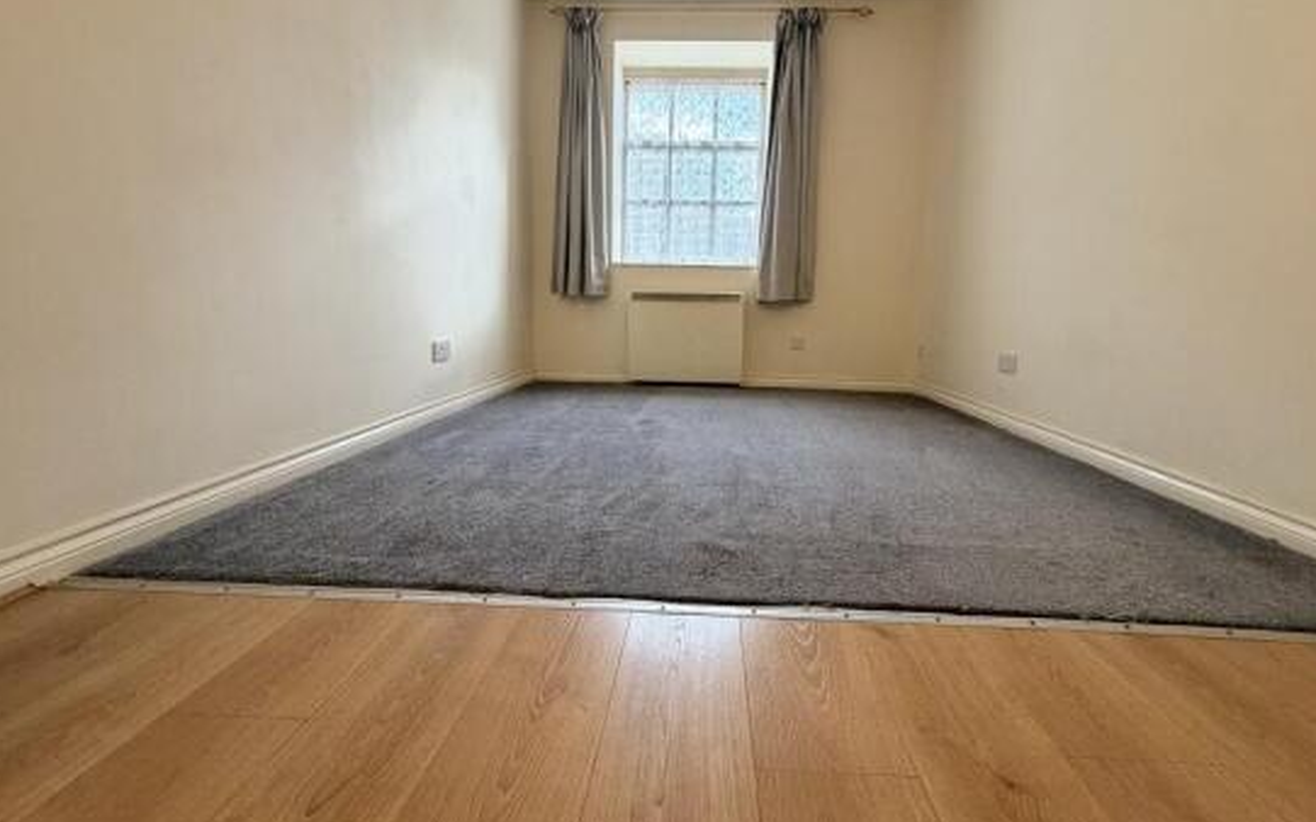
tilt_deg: -9.2
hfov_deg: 97.7
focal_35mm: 16
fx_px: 574
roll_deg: -1.8
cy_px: 395
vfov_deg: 71.2
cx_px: 690
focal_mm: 2.22
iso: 200
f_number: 2.2
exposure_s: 1/50
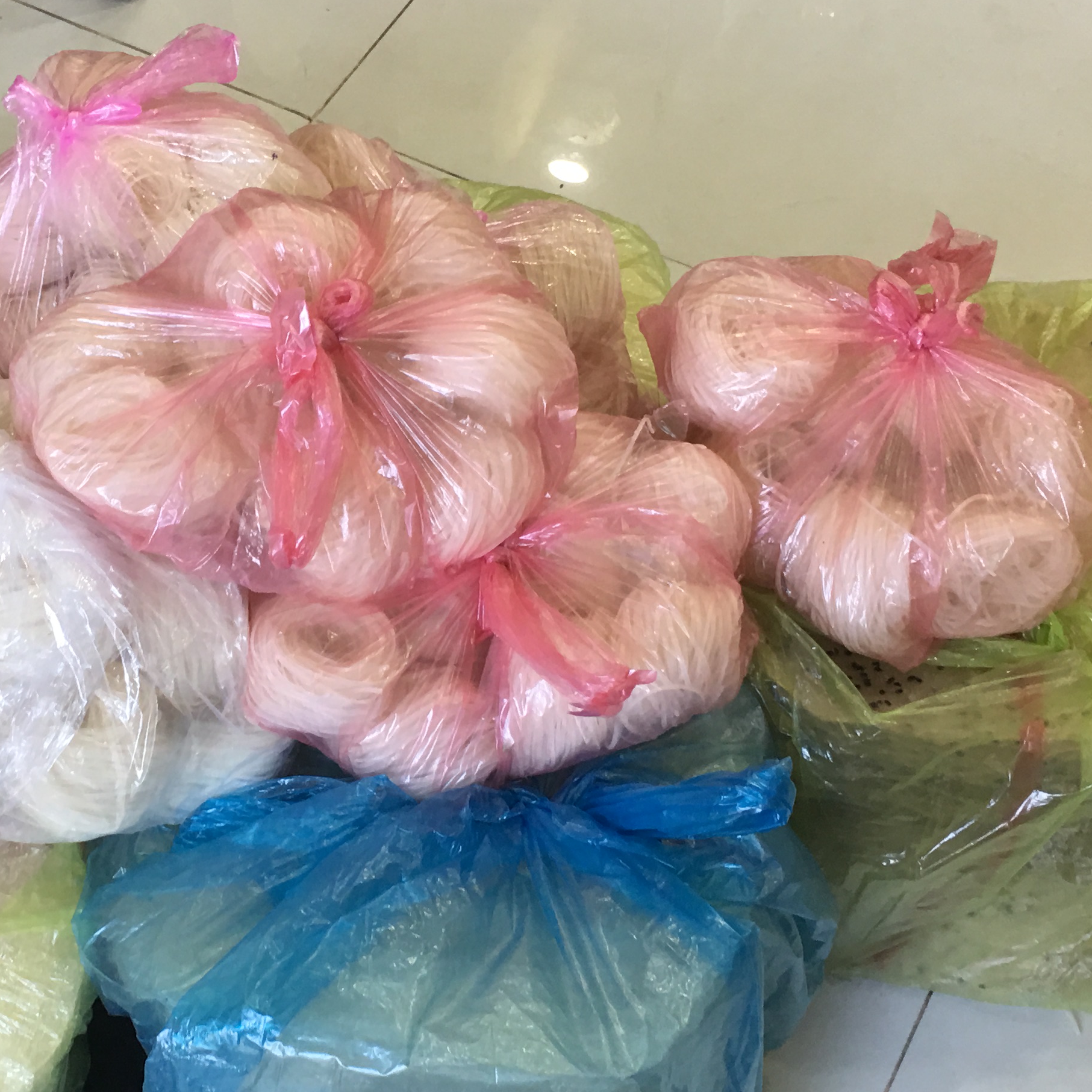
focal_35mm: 57
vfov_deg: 30.0
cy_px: 644
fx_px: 2034
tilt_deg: -55.7
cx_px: 229
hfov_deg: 29.4
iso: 32
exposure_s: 1/17
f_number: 2.2
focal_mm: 4.15
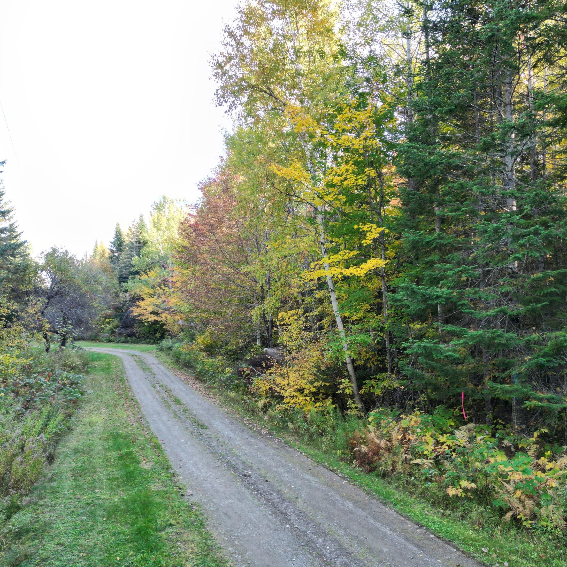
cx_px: 309
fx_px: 537
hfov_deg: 55.5
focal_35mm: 29
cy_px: 285
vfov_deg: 55.6
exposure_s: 1/320
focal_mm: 6.72
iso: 110
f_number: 1.7
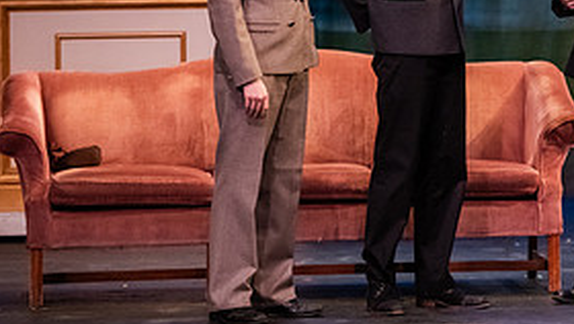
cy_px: -19
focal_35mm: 271
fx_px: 4128
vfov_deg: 4.5
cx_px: 539
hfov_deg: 7.9
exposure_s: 1/250
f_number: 3.2
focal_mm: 125
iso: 4000
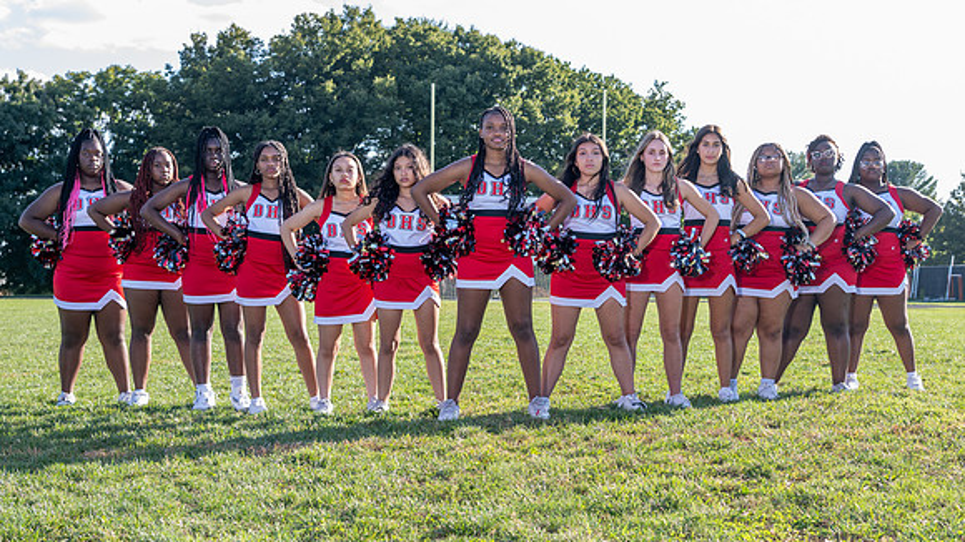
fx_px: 1474
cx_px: 550
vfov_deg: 20.8
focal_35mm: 58
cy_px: 312
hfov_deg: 36.2
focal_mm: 38
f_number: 5
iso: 160
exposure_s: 1/200
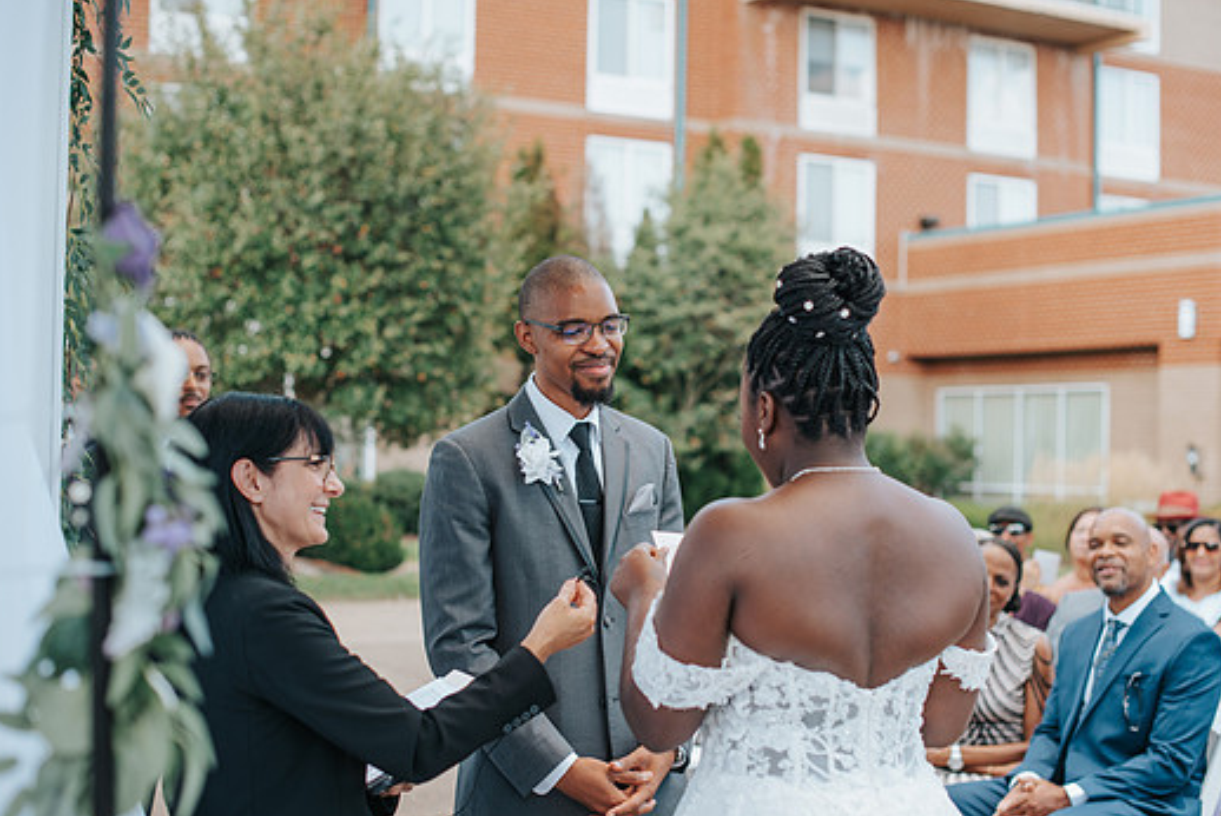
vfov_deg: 24.2
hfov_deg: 35.6
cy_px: 414
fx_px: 1900
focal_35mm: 56
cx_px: 629
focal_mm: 50
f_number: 2.5
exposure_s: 1/500
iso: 200
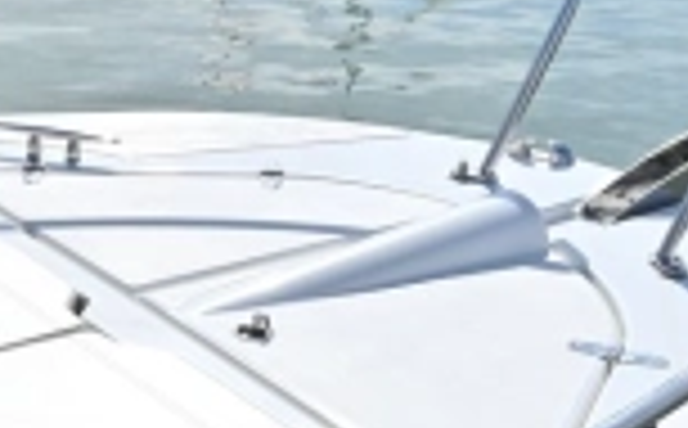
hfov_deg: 18.9
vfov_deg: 12.6
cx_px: -243
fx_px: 1887
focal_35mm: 101
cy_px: 509
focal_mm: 27.5
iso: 400
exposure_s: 1/1250
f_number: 9
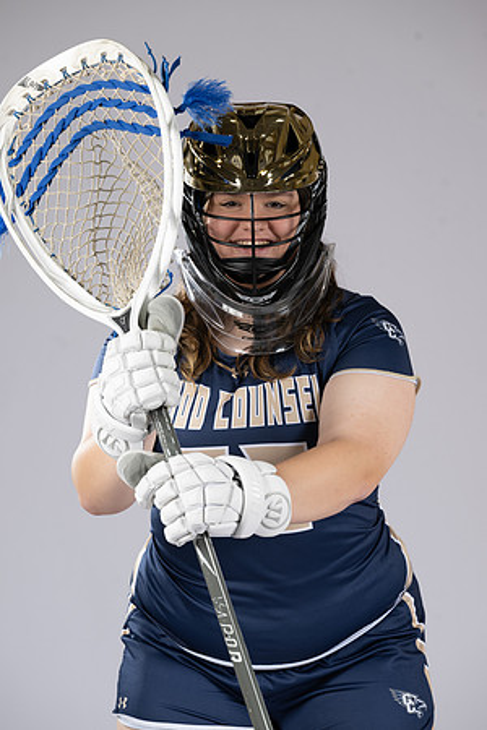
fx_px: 3348
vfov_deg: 12.5
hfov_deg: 8.3
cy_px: 365
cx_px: 244
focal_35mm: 165
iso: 250
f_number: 6.3
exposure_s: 1/200
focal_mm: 165
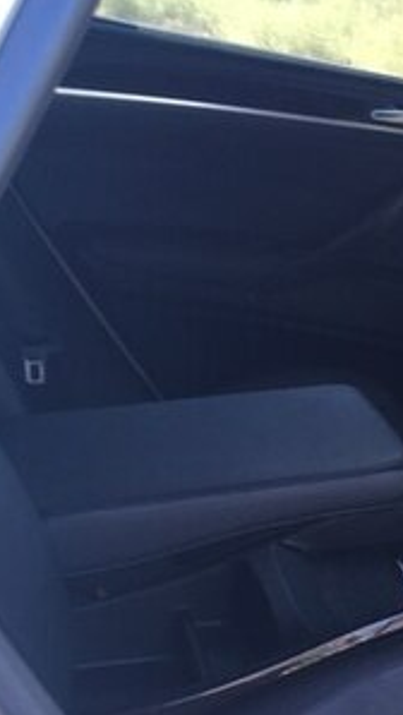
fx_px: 1328
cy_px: 474
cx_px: 705
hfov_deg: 15.2
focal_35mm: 70
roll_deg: -1.6
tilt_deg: -19.5
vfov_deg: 29.9
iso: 32
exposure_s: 1/50
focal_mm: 4.15
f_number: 2.2
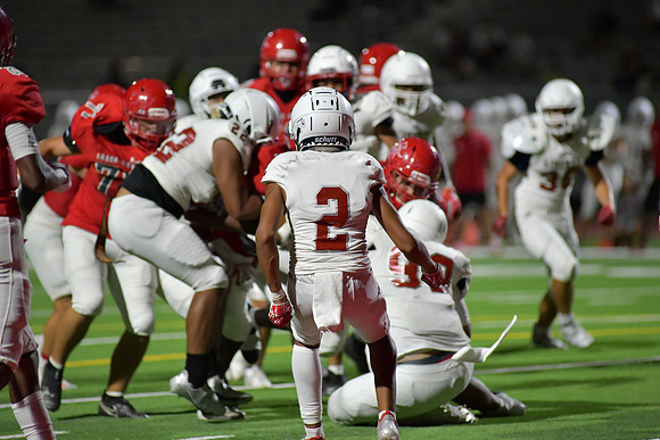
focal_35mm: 300
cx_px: 330
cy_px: 220
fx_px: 5501
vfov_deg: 4.6
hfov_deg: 6.9
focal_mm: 300
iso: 5600
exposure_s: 1/1250
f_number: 4
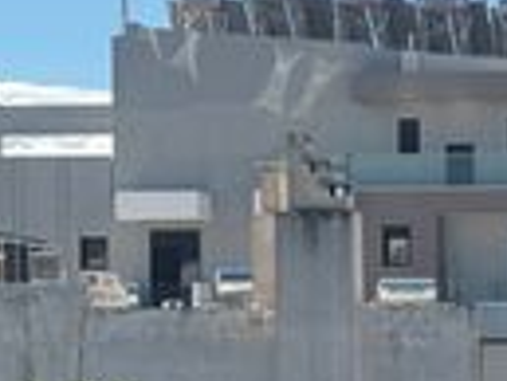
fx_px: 3489
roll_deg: +0.2
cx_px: 802
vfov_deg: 6.2
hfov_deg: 8.1
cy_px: 467
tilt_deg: -0.8
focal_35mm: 238
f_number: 1.78
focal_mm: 6.76
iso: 64
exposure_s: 1/4975
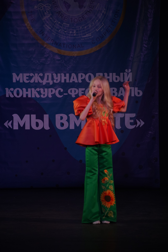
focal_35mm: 202
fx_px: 1414
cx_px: 84
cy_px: 126
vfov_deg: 10.2
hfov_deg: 6.8
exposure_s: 1/400
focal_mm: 202
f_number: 5.6
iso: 1600
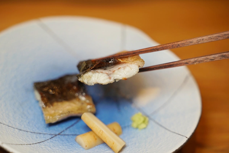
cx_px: 114
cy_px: 76
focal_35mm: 75
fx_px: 477
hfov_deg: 27.0
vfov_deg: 18.2
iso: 160
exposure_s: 1/80
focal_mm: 75
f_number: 4
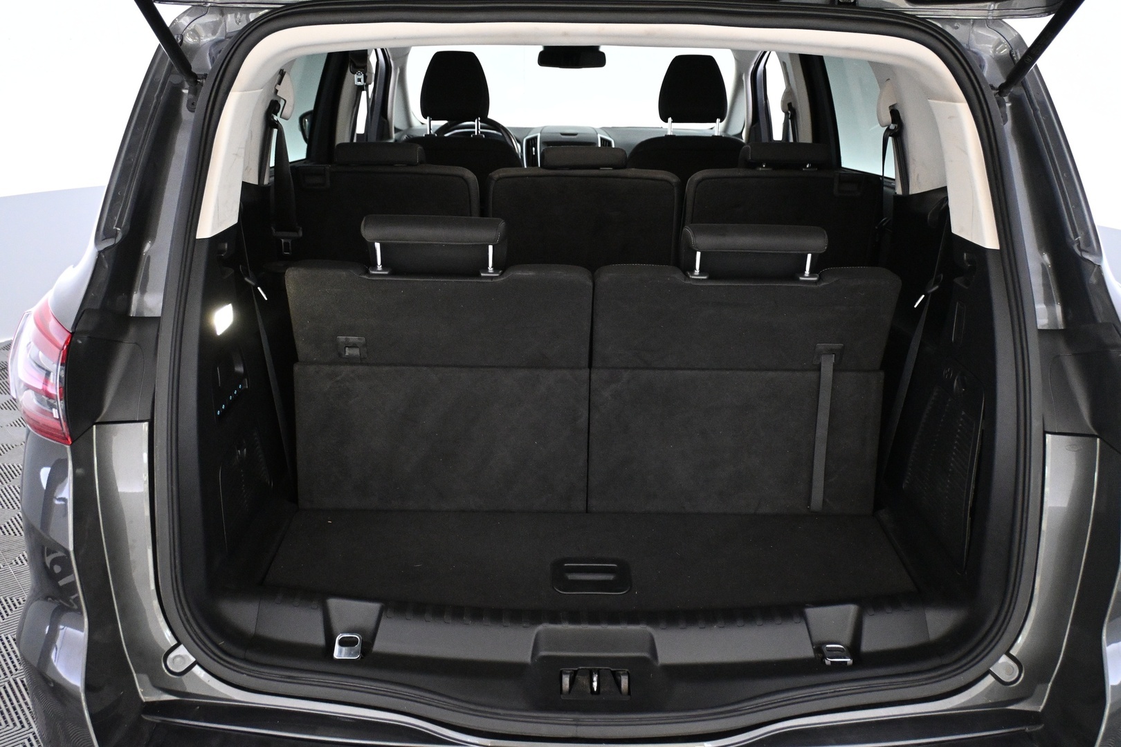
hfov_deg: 59.5
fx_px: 981
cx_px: 560
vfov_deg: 41.7
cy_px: 374
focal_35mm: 32
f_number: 4
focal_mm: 21
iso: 4000
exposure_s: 1/80
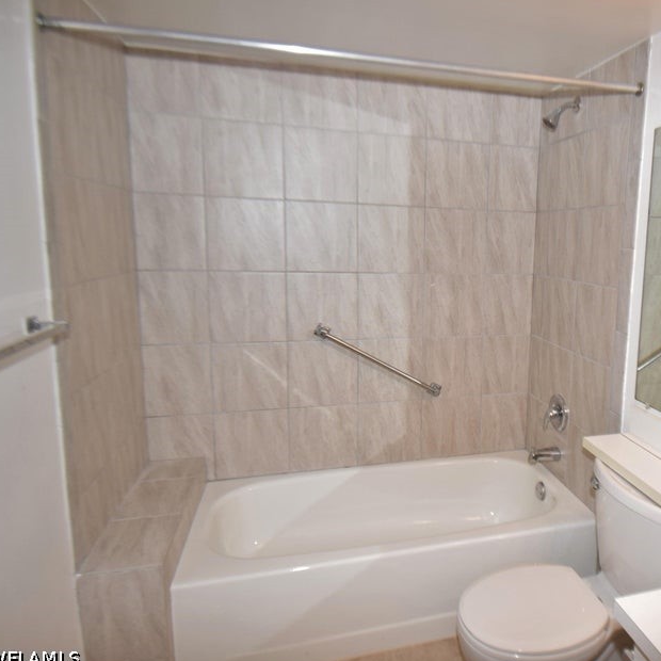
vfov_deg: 61.6
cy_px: 333
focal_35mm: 26
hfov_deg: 58.9
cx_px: 482
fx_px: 554
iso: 720
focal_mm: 13
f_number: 5.6
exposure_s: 1/125
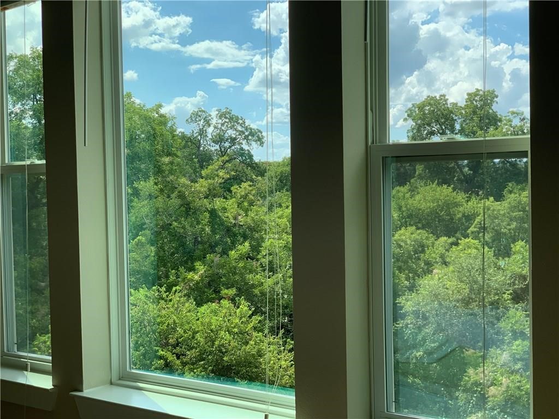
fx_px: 840
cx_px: 280
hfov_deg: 36.8
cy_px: 210
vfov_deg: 28.0
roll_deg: +0.5
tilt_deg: -0.1
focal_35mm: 52
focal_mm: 6
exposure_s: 1/240
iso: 16
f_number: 2.4
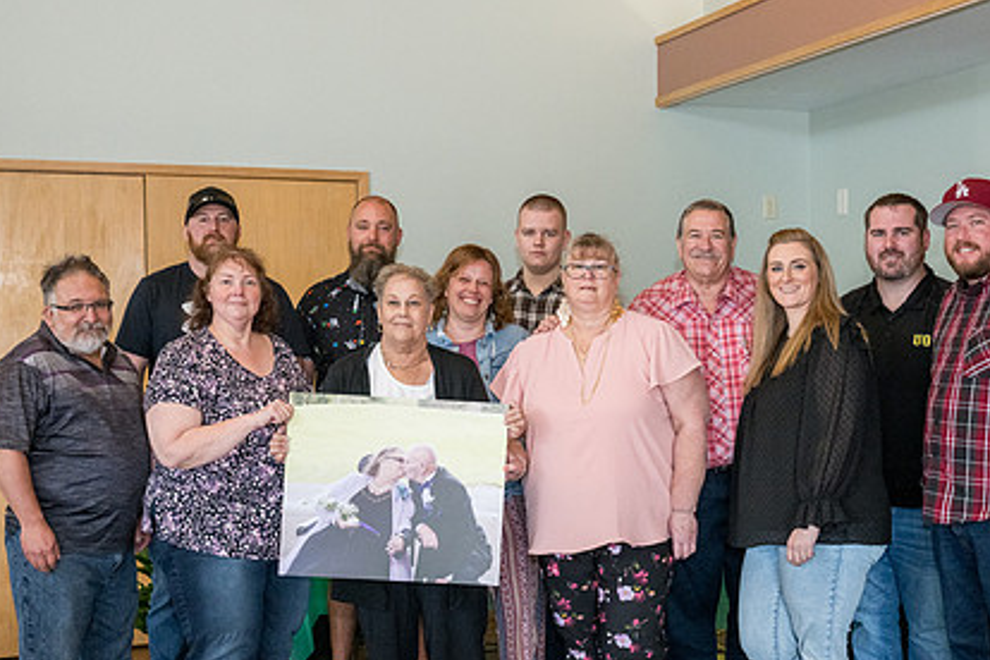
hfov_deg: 40.3
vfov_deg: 27.5
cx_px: 543
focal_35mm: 49
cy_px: 403
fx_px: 1347
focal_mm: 35
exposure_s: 1/250
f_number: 6.3
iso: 3200
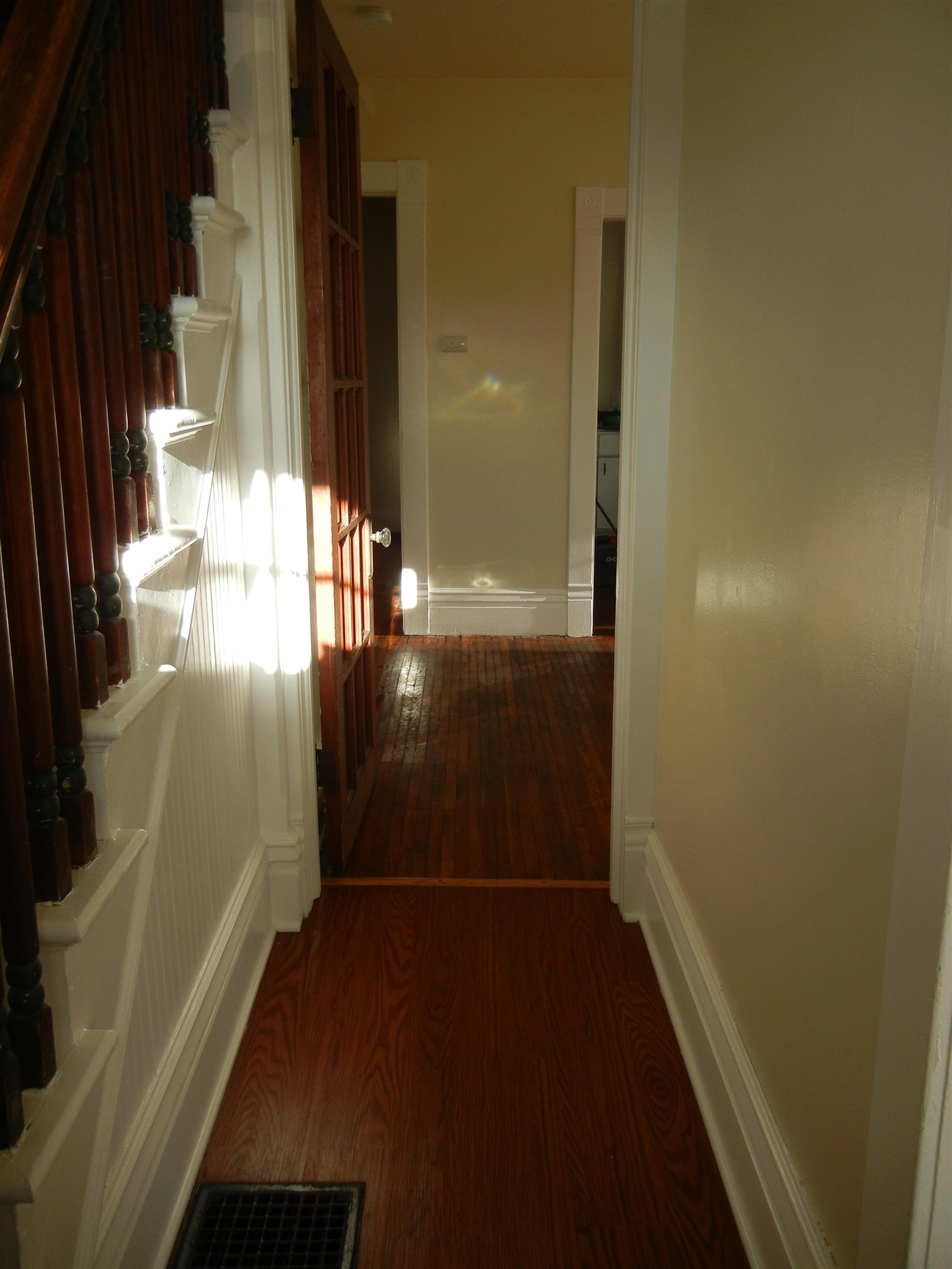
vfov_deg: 60.0
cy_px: 634
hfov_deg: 46.8
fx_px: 1100
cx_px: 476
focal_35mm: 30
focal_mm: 5.4
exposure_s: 1/147
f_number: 3.5
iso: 160
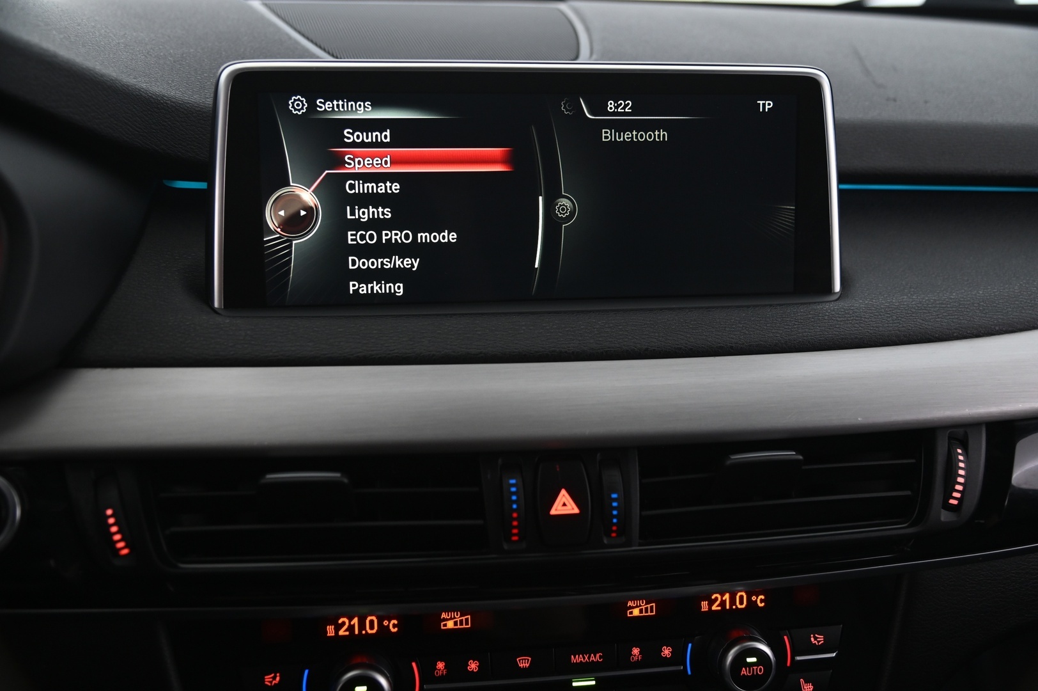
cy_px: 346
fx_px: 1095
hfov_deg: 50.7
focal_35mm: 38
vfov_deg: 35.0
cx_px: 519
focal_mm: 38
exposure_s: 1/25
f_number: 4
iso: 2000
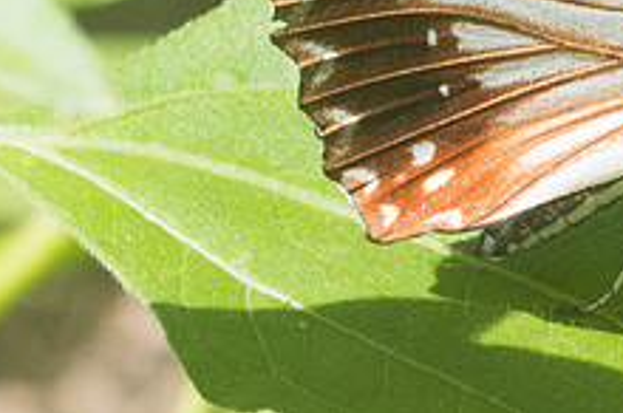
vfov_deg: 1.3
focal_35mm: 1080
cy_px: 34
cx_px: 581
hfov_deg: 1.9
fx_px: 18662
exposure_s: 1/400
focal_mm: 150
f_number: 14
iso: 1000
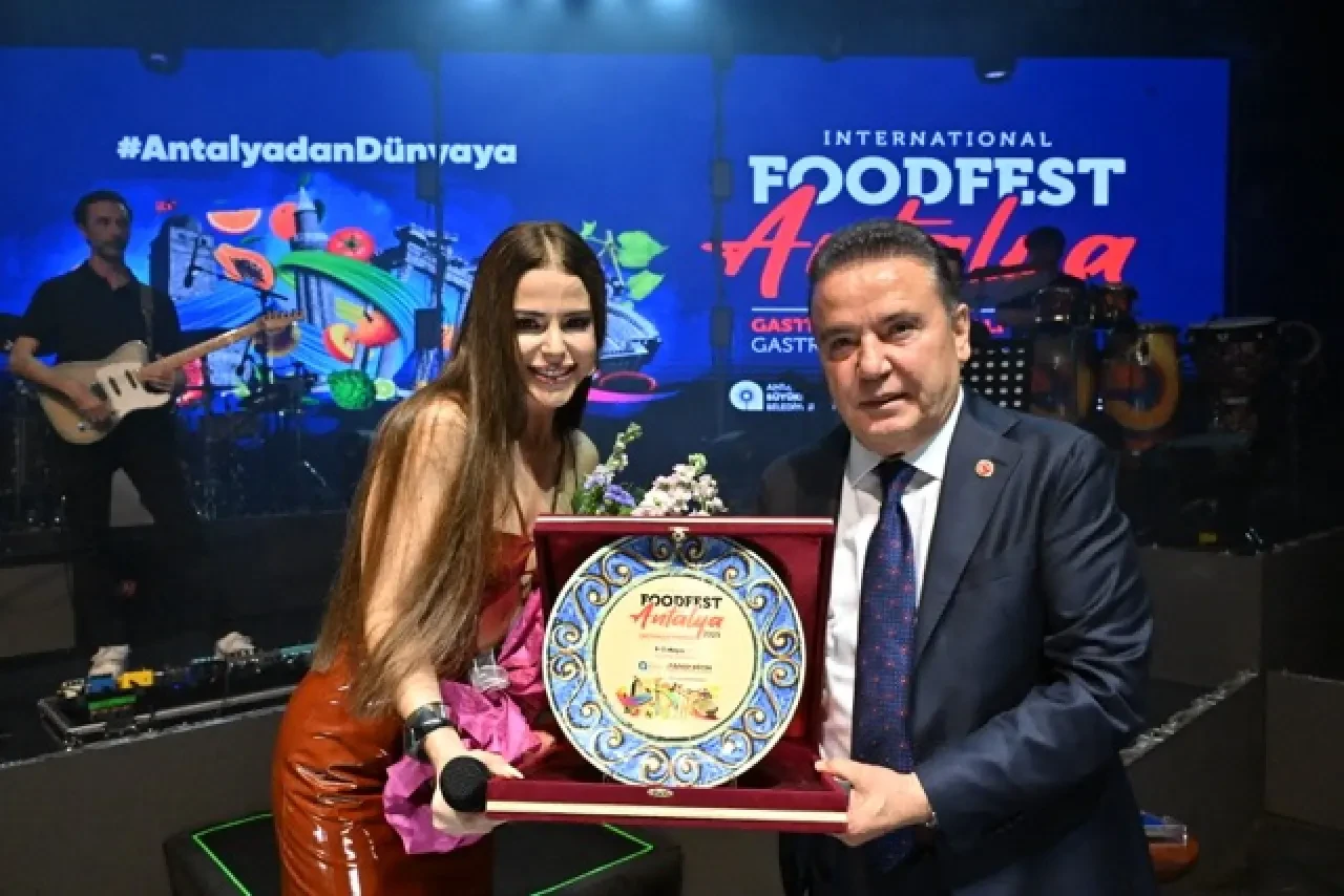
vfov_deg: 49.6
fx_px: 971
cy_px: 448
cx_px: 672
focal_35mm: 26
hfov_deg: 69.4
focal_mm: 26
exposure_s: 1/320
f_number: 9
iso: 6400
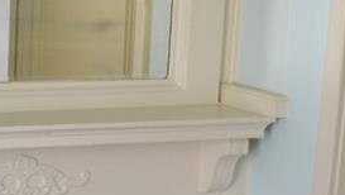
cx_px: -37
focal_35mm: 106
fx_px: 970
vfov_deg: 11.3
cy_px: 199
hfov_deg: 19.3
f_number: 3.5
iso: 720
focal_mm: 18
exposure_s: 1/60
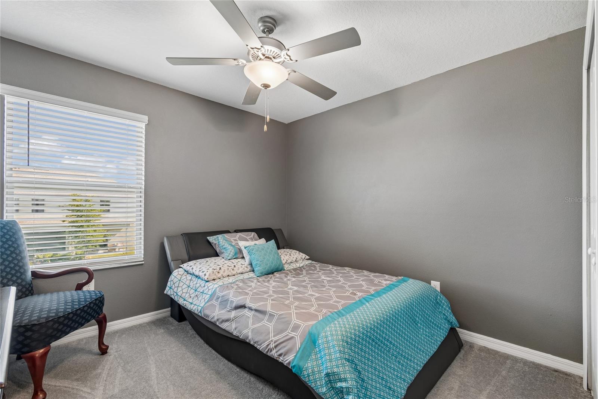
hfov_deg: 100.4
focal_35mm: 15
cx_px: 299
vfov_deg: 77.3
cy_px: 200
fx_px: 249
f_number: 7.1
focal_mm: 10
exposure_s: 1/6
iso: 100
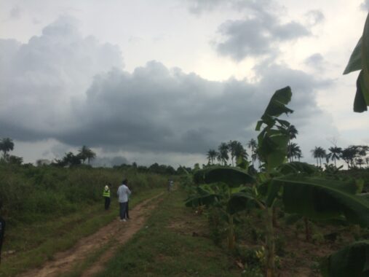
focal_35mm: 29
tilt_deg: +6.2
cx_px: 184
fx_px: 309
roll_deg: -0.8
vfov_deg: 48.2
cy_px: 138
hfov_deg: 61.7
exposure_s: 1/1520
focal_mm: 4.15
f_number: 2.2
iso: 32
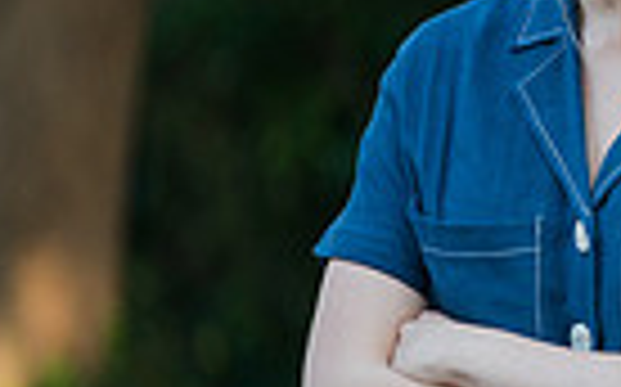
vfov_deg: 1.7
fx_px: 13123
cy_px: 111
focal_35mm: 776
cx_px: 1327
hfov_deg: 2.7
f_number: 2.8
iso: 250
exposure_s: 1/160
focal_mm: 158
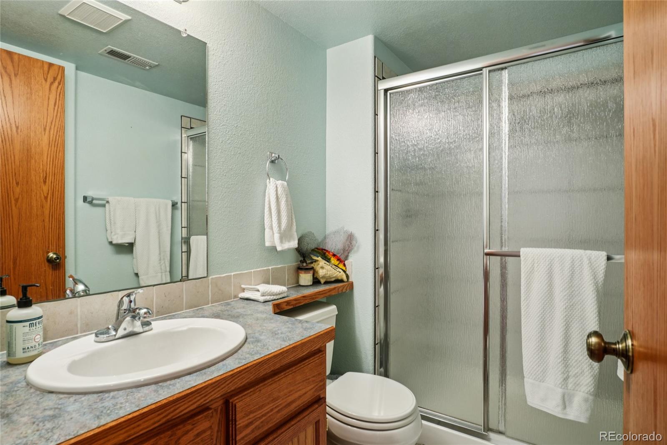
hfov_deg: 90.0
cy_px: 222
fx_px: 333
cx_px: 334
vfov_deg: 67.4
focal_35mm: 18
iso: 400
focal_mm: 12
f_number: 8
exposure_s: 1/10
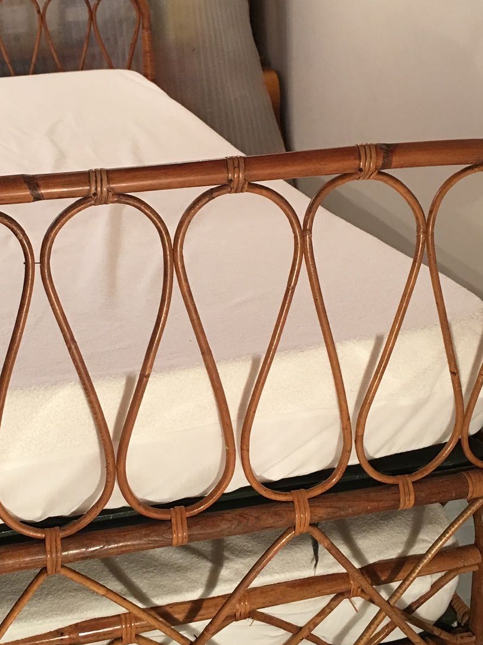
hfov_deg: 26.4
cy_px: 291
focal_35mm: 55
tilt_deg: -20.7
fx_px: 1023
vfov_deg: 34.9
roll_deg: +0.8
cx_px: 162
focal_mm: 4.15
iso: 64
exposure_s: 1/17
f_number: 2.2
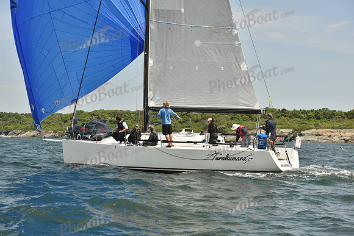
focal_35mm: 70
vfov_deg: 19.5
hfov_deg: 28.8
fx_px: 688
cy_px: 118
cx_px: 177
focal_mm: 70
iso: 400
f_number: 8
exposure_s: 1/1600
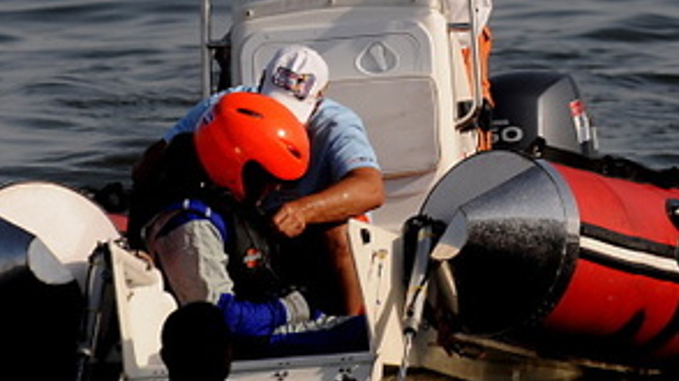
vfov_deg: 0.8
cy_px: -136
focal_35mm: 1448
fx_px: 26056
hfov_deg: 1.5
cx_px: 694
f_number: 5.6
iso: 200
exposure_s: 1/1250
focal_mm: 300
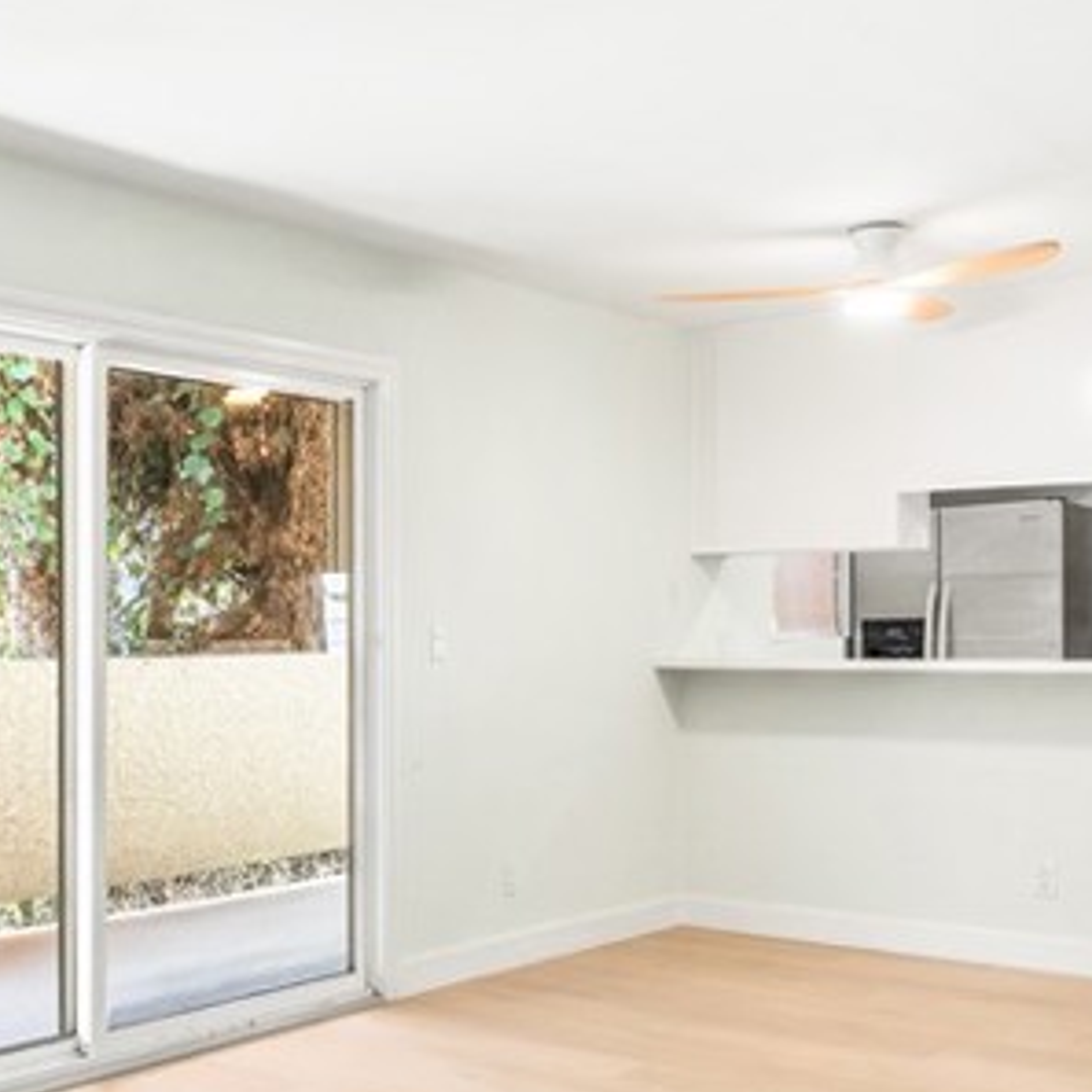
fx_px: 1570
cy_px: 599
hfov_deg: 37.4
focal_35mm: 44
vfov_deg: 38.3
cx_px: 279
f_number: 7.1
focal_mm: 10
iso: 320
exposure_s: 1/10
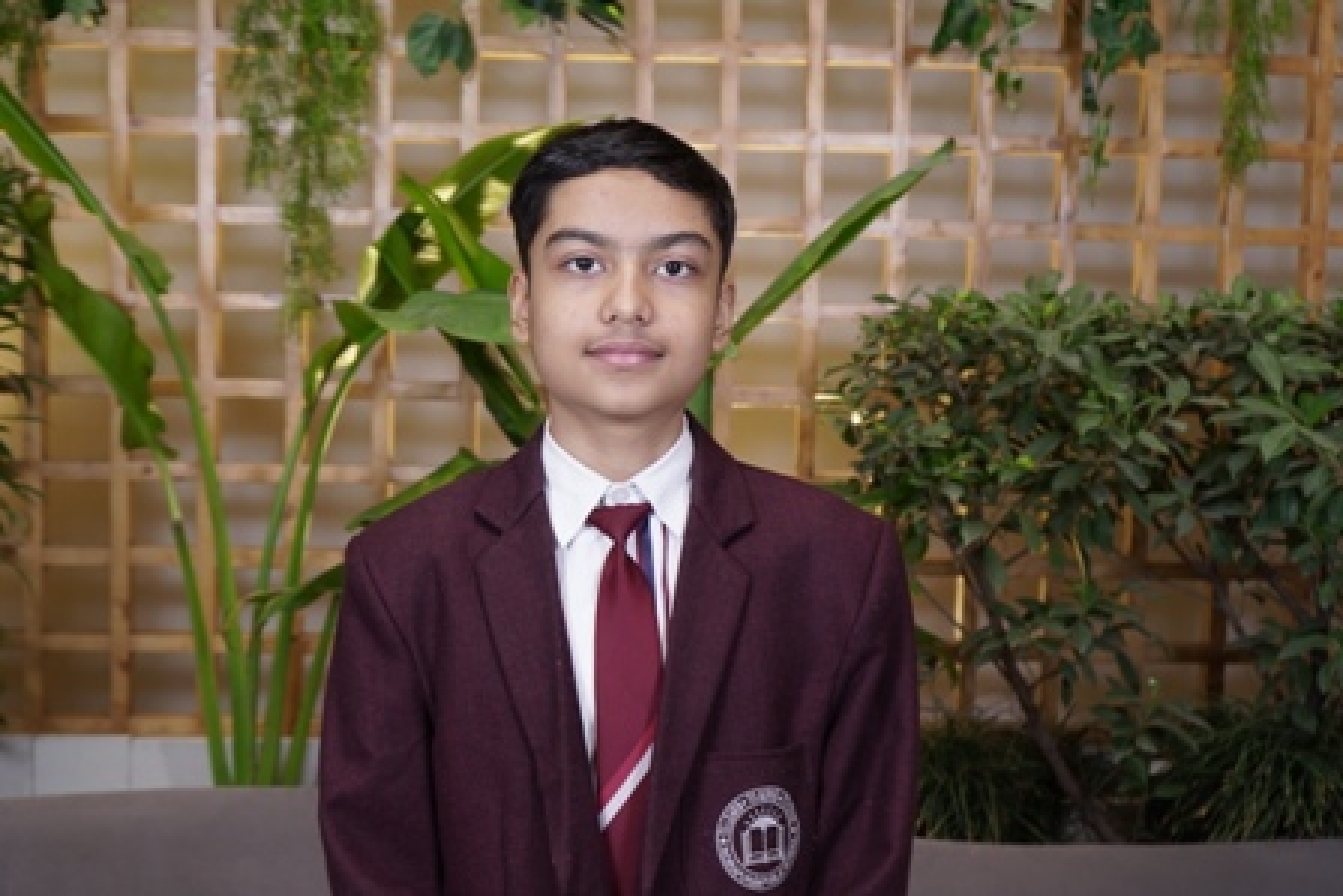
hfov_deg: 40.3
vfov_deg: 27.5
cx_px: 672
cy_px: 448
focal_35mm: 49
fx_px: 1828
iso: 320
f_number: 4
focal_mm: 33
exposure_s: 1/80
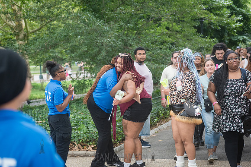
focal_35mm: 86
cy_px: 84
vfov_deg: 15.9
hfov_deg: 23.6
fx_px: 600
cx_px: 126
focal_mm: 86
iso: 1600
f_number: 3.5
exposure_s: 1/250
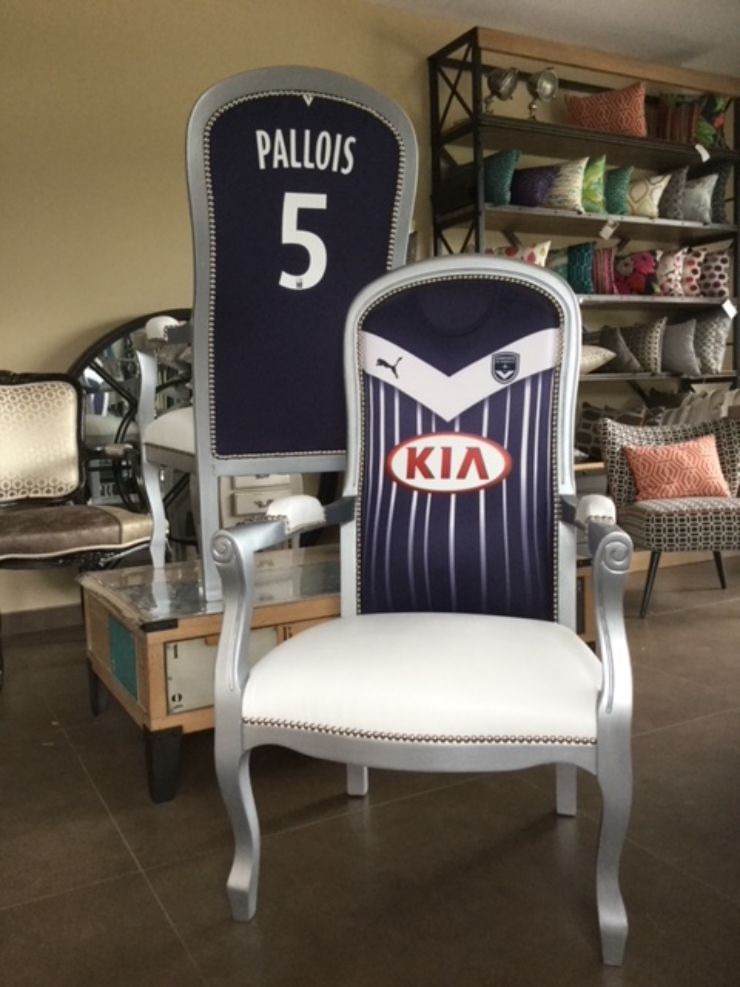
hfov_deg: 45.4
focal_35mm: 31
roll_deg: -0.2
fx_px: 884
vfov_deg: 58.4
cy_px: 494
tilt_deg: -6.9
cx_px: 370
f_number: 2.4
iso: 125
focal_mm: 3.3
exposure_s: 1/33
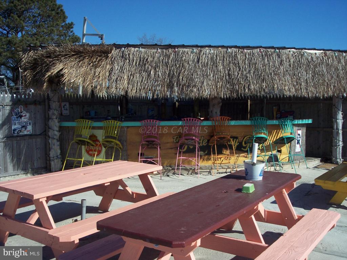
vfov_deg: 36.8
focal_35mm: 39
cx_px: 174
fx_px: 391
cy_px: 130
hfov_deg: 47.9
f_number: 5.6
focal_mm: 8
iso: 100
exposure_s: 1/500
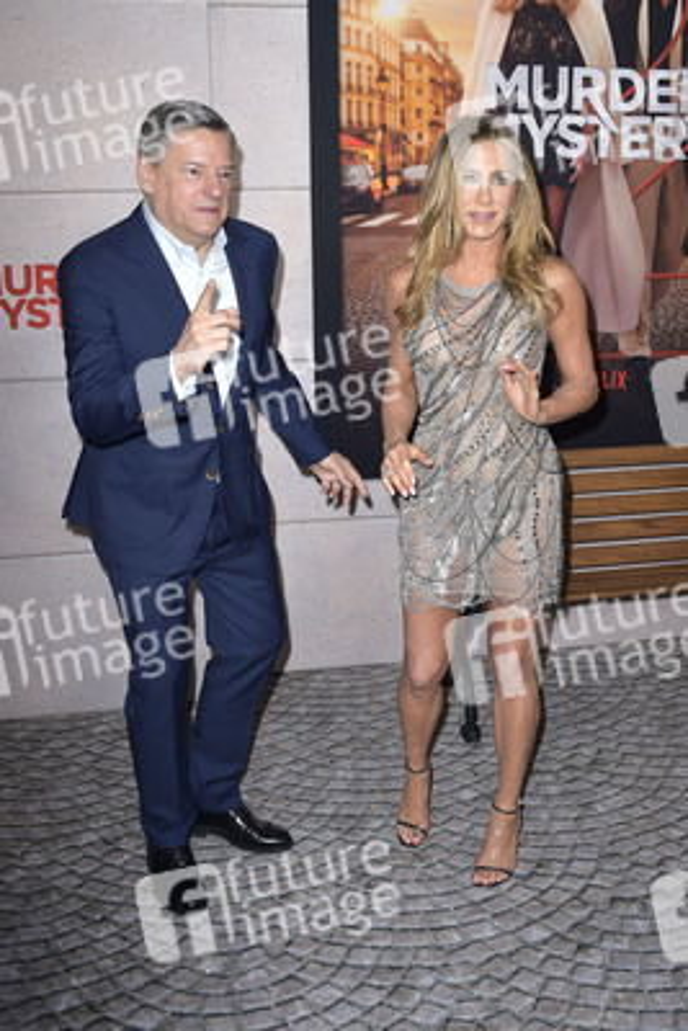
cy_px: 516
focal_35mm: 28
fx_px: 802
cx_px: 344
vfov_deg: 65.5
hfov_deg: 46.4
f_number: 6.3
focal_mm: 28
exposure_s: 1/250
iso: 320
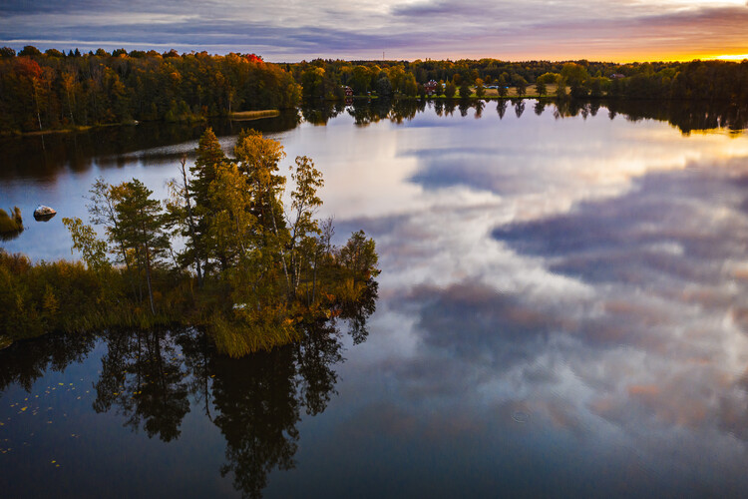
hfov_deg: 65.5
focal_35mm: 28
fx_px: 582
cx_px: 374
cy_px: 250
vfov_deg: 46.4
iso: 200
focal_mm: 10.26
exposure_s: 1/30
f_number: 4.5
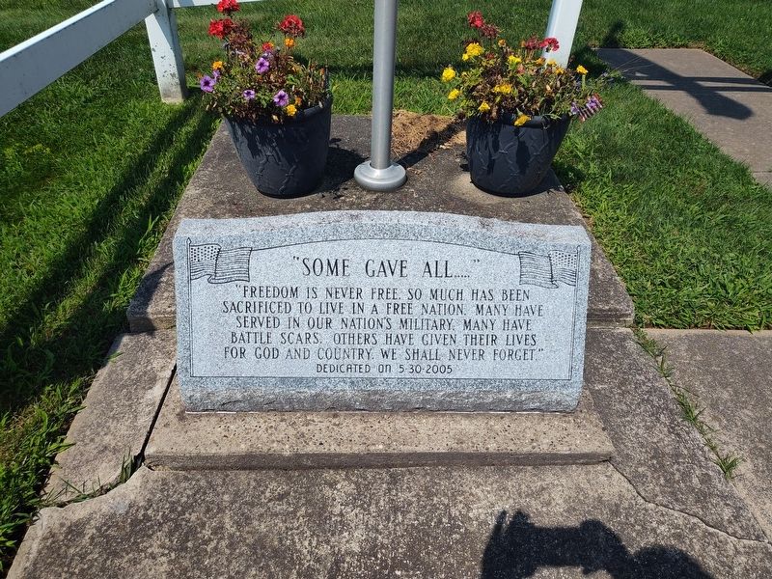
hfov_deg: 73.9
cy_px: 290
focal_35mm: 23
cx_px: 386
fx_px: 513
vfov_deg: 58.9
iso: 100
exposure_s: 1/2056
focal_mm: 5.56
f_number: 1.8
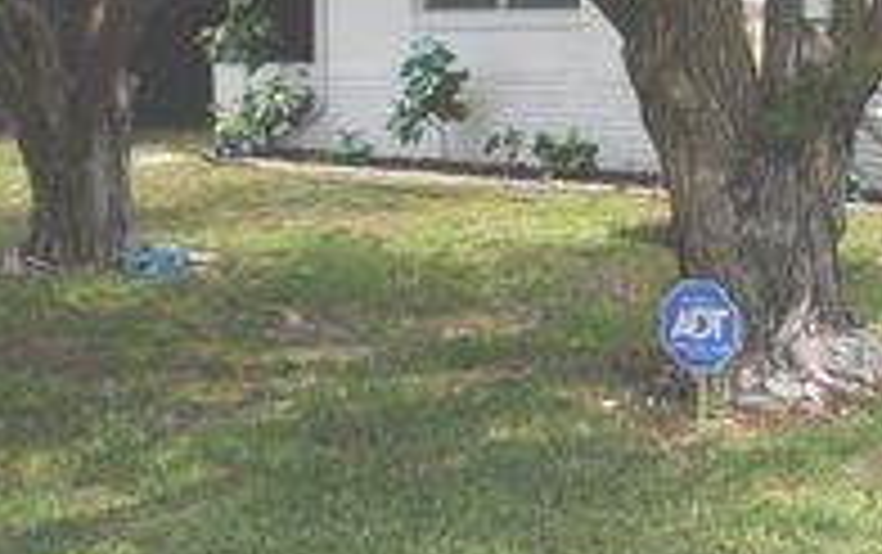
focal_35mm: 70
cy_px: 59
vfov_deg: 18.4
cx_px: 1008
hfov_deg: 26.6
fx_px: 1685
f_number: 9
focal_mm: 18
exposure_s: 1/320
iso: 200
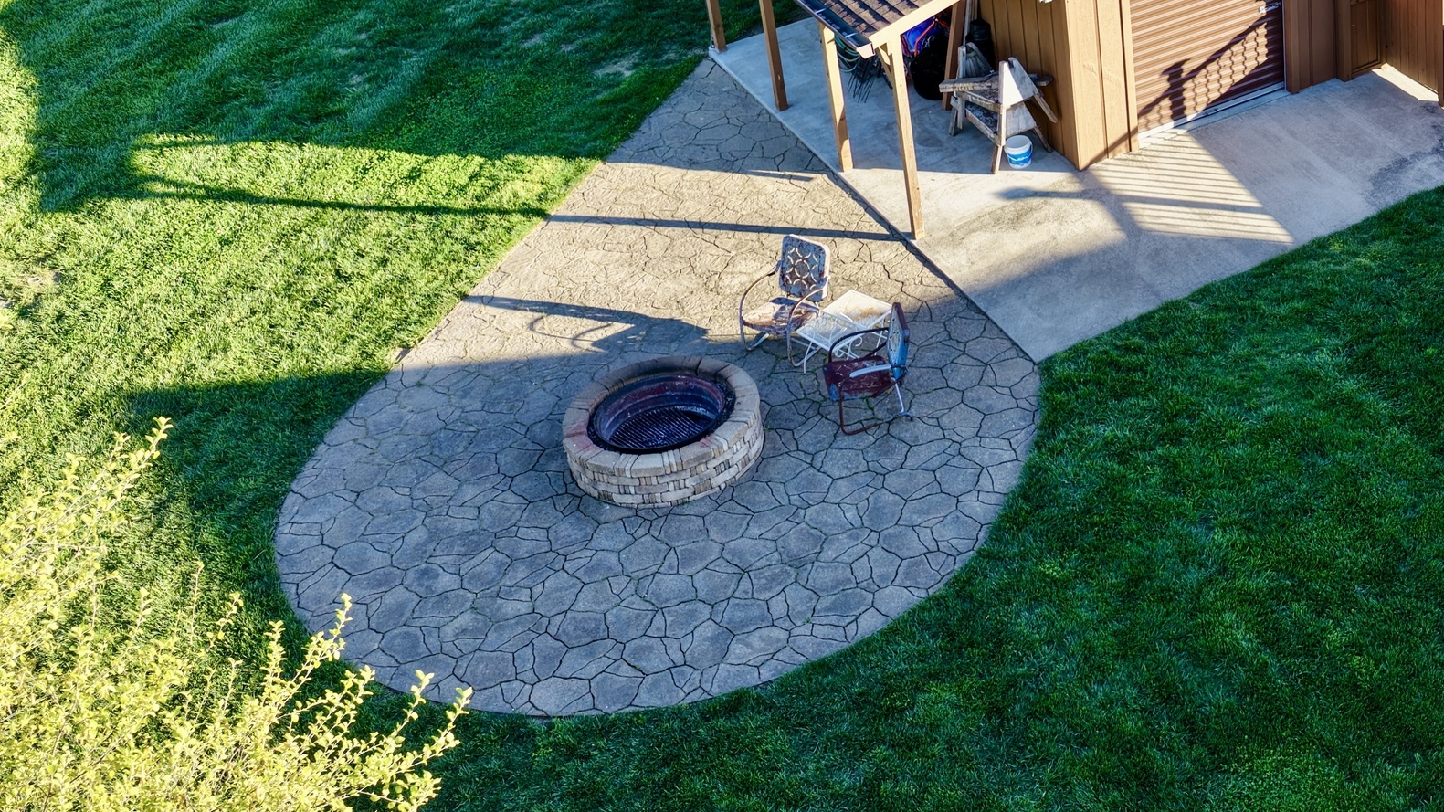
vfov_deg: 20.7
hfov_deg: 33.9
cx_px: 1394
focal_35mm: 57
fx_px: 2182
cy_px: 98
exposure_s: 1/320
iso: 160
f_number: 2.8
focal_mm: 14.45
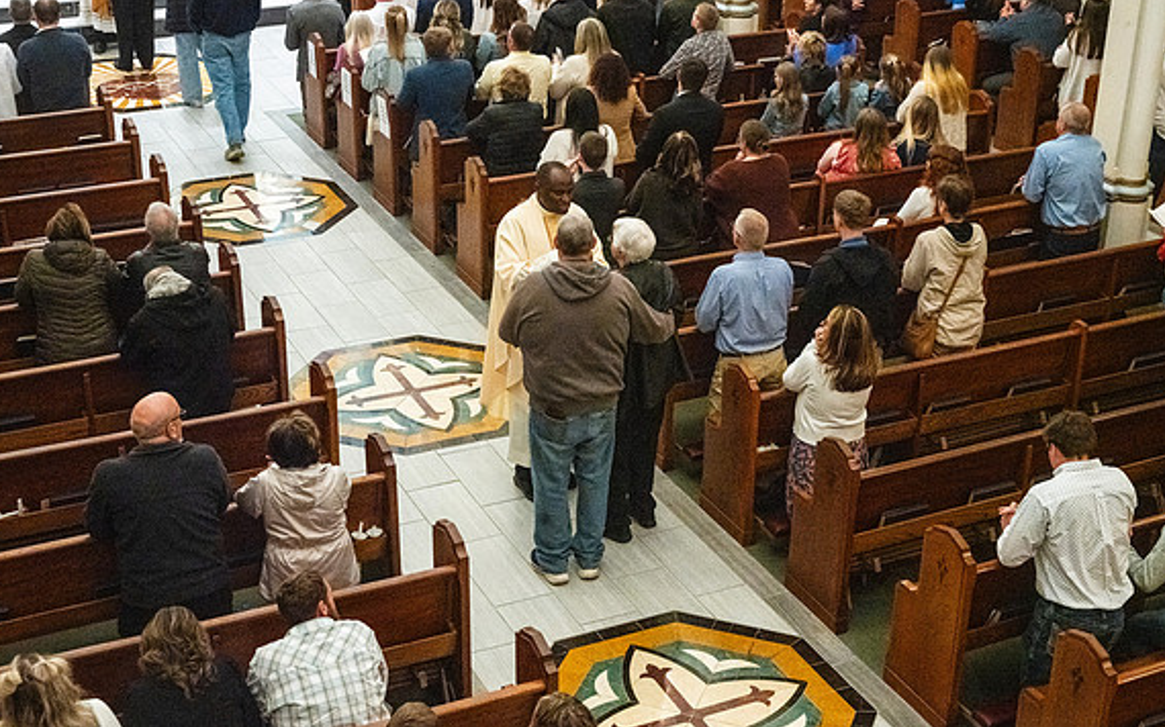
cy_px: 342
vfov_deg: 23.5
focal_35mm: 55
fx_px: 1746
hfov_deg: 36.9
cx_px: 578
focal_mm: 53
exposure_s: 1/60
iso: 5000
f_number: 9
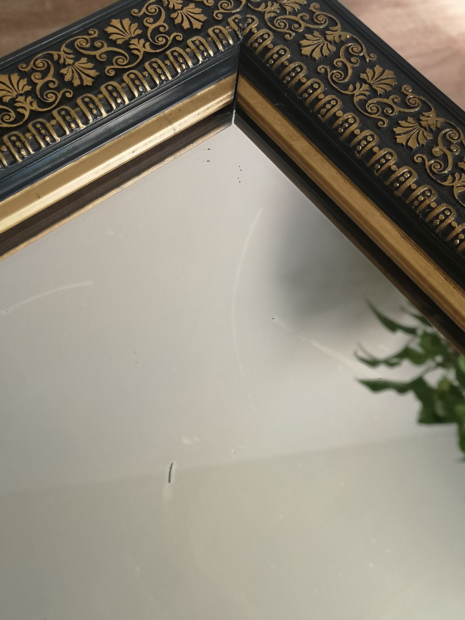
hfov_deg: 32.2
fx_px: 806
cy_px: 310
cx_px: 232
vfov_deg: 42.1
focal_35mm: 45
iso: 50
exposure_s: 1/105
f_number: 1.8
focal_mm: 5.58
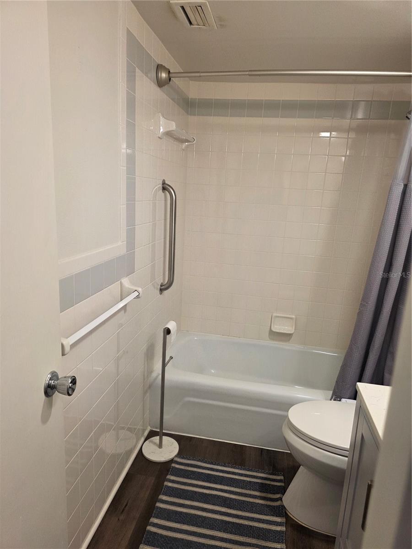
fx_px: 365
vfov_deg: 73.9
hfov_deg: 58.9
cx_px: 206
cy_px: 274
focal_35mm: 23
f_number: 1.7
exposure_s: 1/120
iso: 200
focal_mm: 6.3
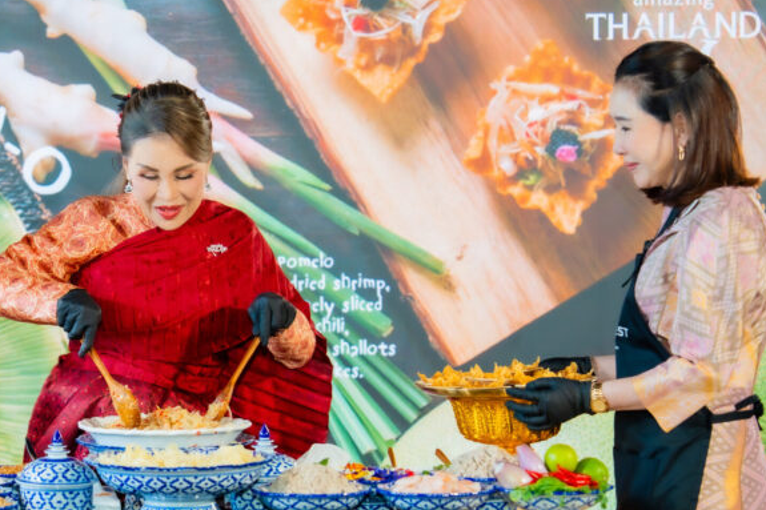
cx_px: 155
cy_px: 392
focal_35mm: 123
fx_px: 2616
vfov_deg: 11.1
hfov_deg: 16.5
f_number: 2.8
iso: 800
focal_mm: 69
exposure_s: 1/250
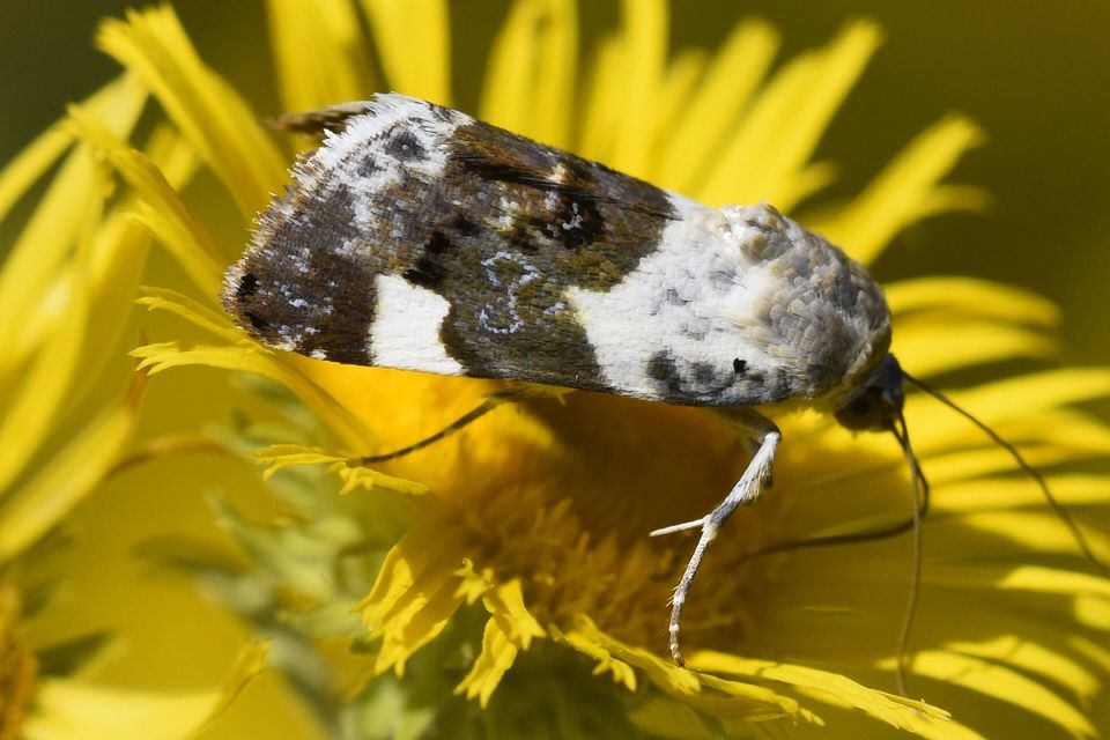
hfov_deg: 13.0
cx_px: 555
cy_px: 370
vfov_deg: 8.7
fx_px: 4856
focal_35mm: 158
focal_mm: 105
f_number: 8
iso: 400
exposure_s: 1/2000
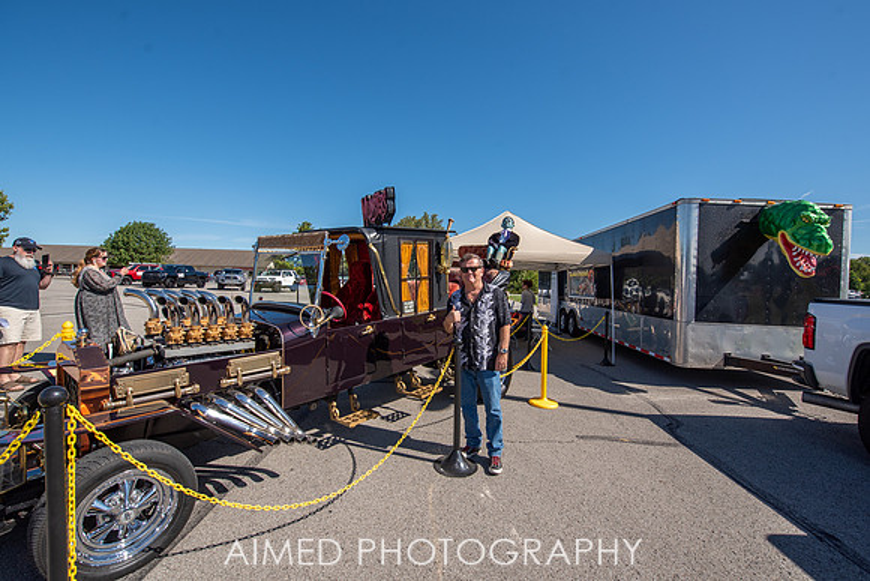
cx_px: 447
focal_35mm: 15
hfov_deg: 102.2
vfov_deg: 79.2
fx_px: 351
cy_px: 283
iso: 160
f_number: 7.1
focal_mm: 14
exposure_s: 1/800
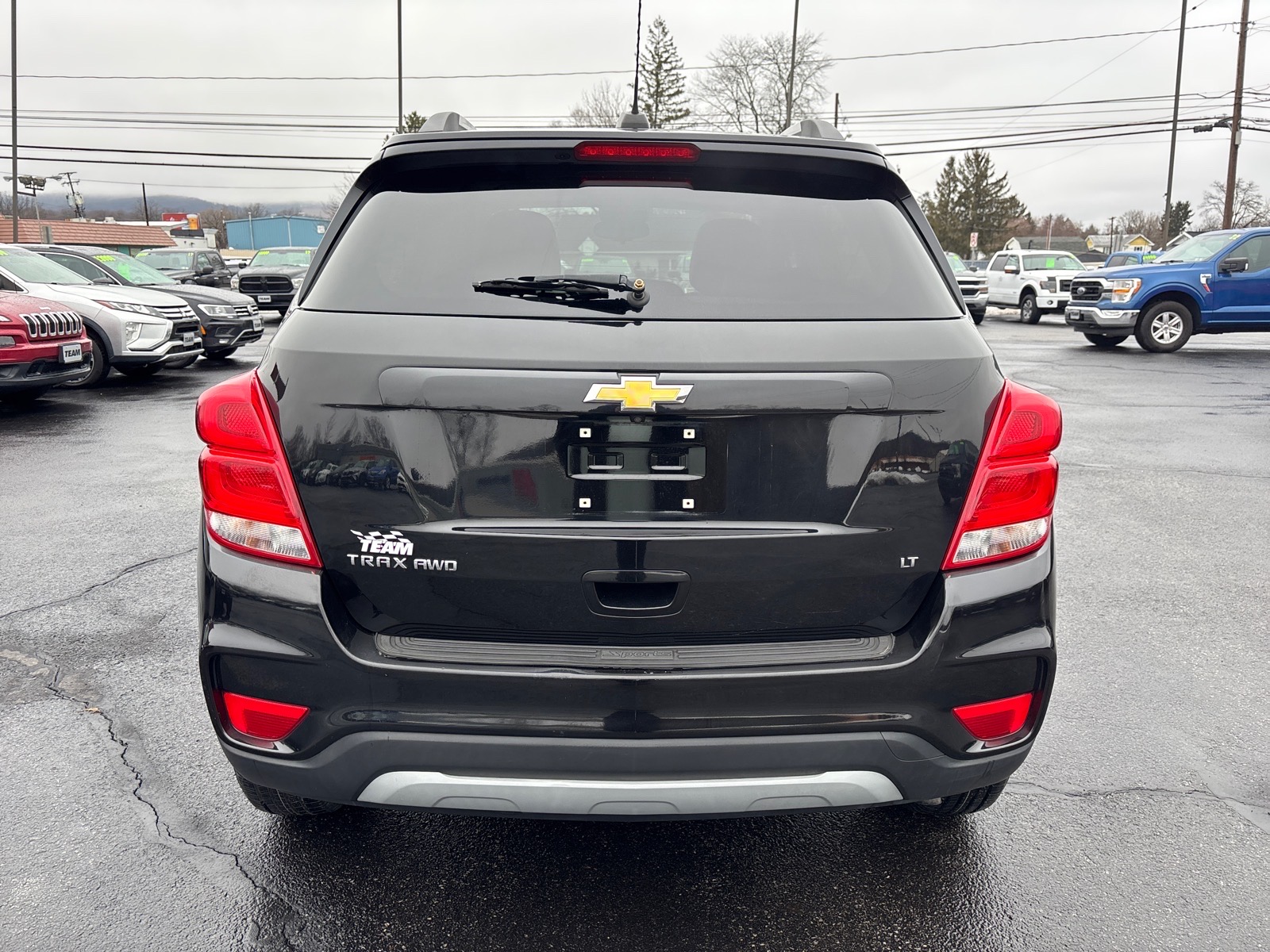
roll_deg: +0.7
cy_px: 476
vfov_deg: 53.1
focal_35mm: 26
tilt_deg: -13.0
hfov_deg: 67.3
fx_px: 954
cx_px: 635
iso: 40
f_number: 1.6
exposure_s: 1/136
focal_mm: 5.96
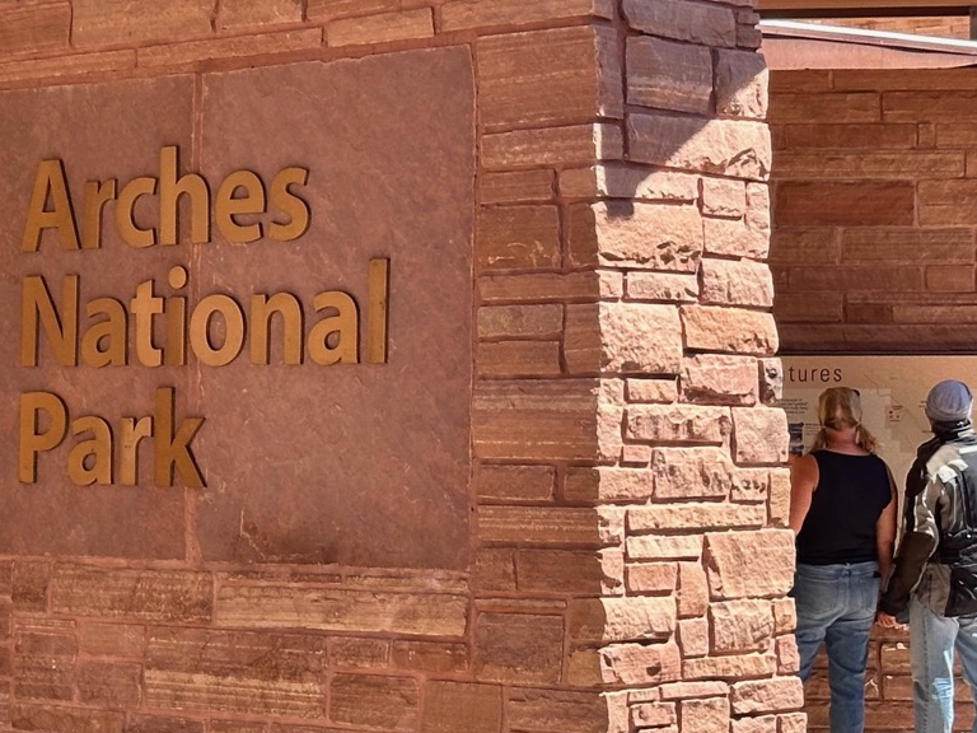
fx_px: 3387
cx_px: -37
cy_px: 326
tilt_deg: +1.3
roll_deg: -0.4
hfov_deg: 16.0
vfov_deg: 12.3
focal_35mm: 120
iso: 64
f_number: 1.78
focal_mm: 6.86
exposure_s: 1/1395
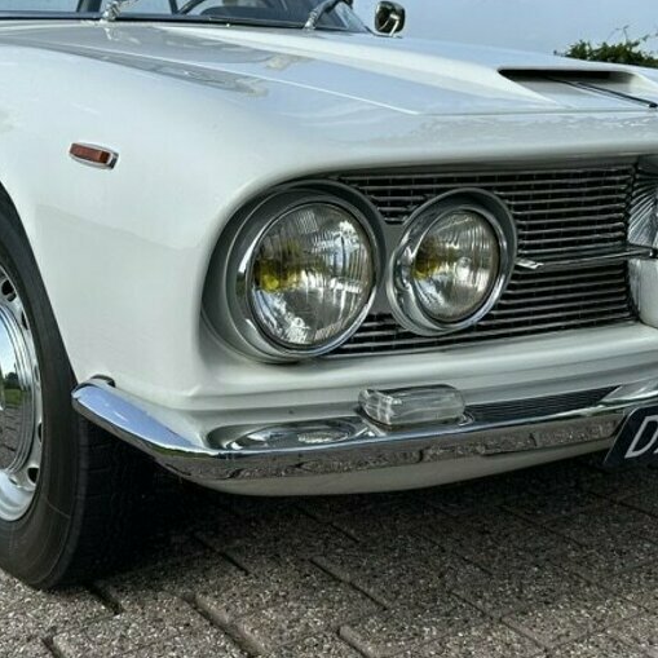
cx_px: 297
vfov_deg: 33.9
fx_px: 1075
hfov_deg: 34.0
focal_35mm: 50
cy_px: 248
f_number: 1.78
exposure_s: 1/4545
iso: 80
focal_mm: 6.86
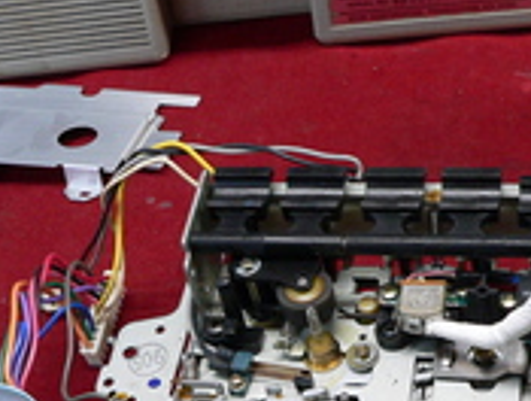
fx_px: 1199
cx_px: 464
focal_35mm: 78
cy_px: 287
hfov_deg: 24.4
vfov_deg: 18.9
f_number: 2.8
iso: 200
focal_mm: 6
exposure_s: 1/25
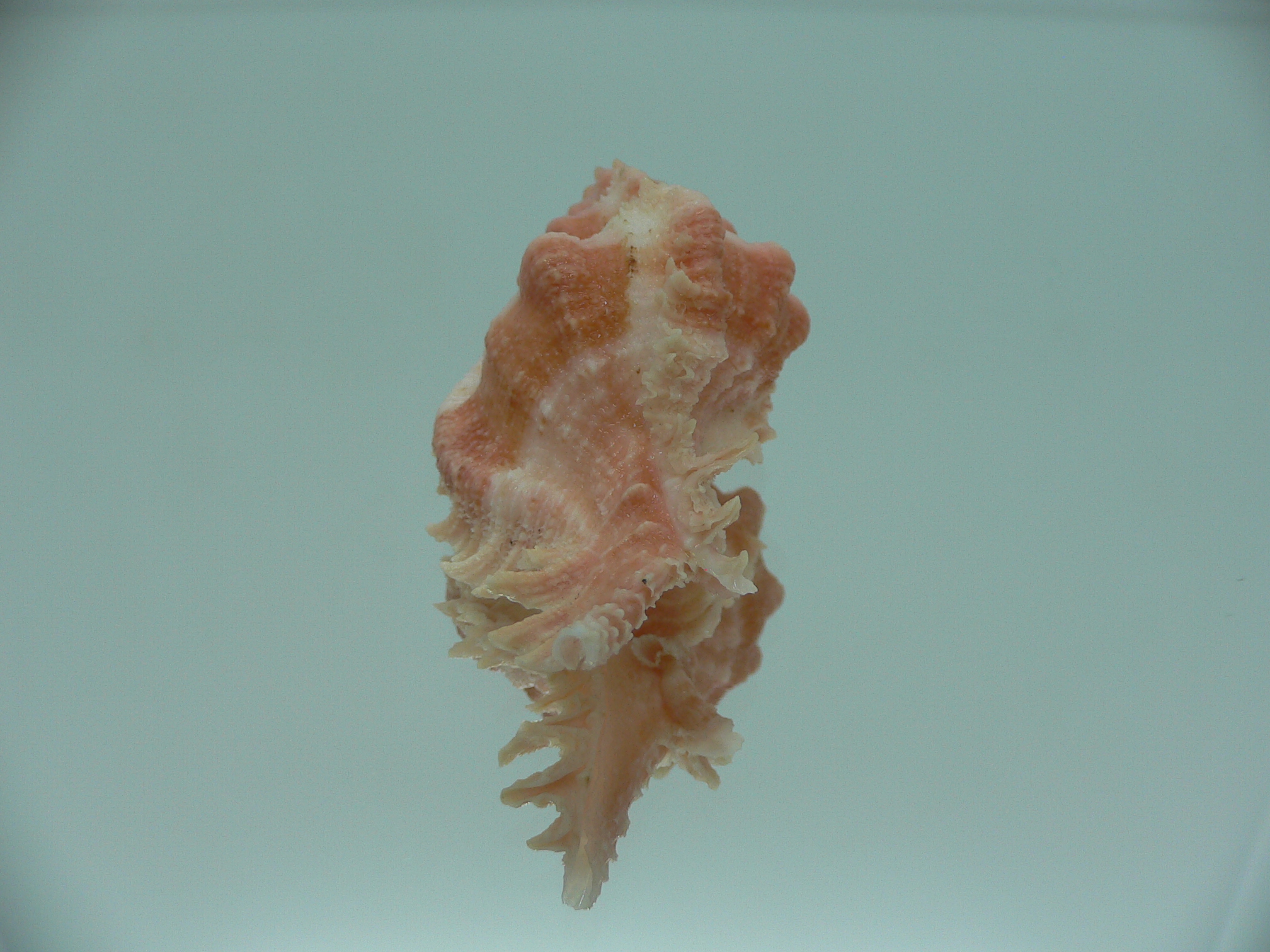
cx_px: 635
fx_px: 1284
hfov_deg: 52.6
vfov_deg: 40.7
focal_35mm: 35
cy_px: 476
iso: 80
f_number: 2.8
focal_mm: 4.6
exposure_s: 1/60
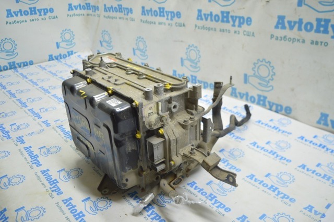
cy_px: 111
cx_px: 167
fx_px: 292
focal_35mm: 32
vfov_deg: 41.6
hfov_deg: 59.6
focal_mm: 21
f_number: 3.8
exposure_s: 1/40
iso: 400
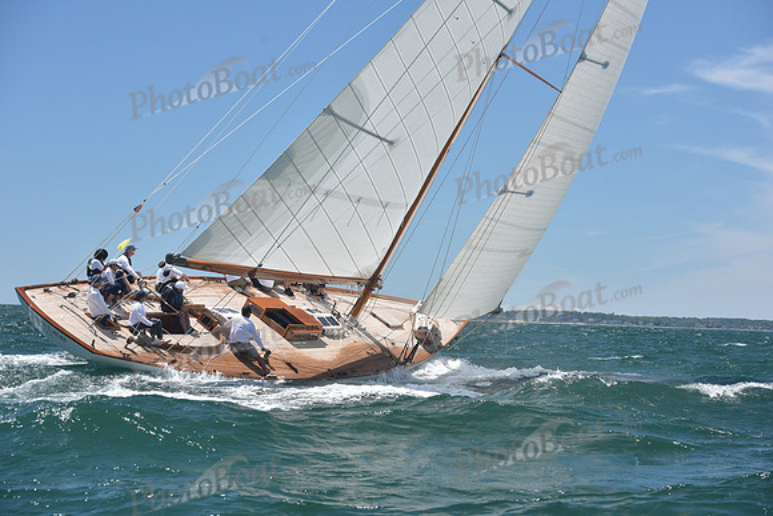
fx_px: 1503
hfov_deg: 28.8
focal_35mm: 70
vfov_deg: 19.5
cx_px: 386
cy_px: 258
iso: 320
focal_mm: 70
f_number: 7.1
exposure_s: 1/800
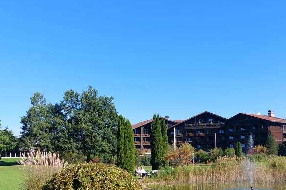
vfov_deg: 29.7
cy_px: 155
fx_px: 349
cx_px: 160
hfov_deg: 44.4
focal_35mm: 44
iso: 25
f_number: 1.8
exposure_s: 1/646
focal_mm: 5.23
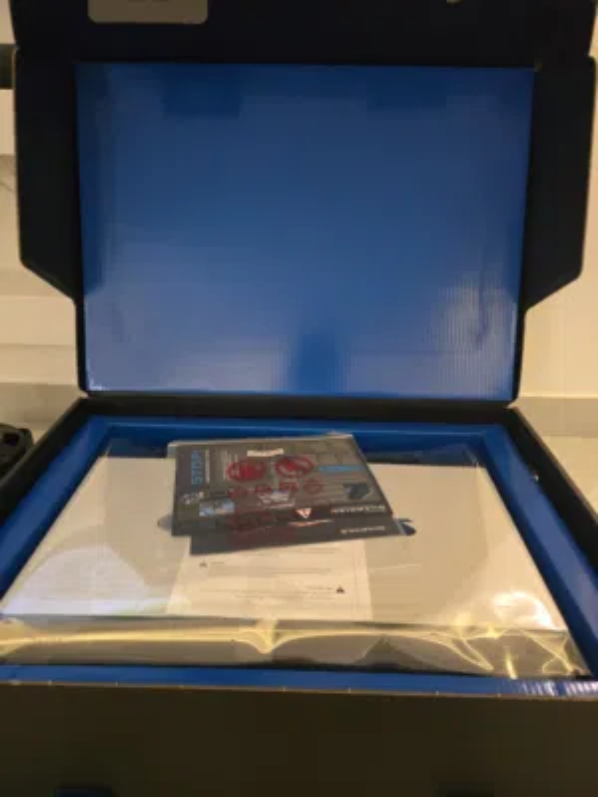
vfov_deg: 73.9
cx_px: 299
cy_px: 398
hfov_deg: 58.9
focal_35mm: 23
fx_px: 530
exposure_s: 1/50
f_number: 1.7
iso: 1600
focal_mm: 6.3
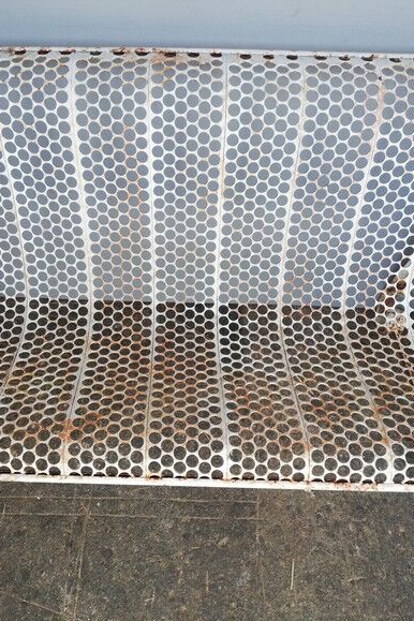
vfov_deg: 65.5
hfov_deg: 46.3
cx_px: 180
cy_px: 320
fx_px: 483
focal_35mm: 28
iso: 80
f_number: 2.2
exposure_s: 1/100
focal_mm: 3.81
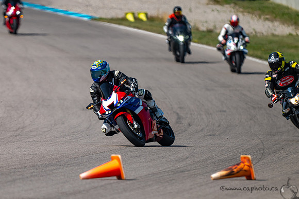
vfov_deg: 1.7
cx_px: 94
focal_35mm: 822
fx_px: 6830
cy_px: 136
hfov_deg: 2.5
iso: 140
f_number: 6.3
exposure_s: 1/1250
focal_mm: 600
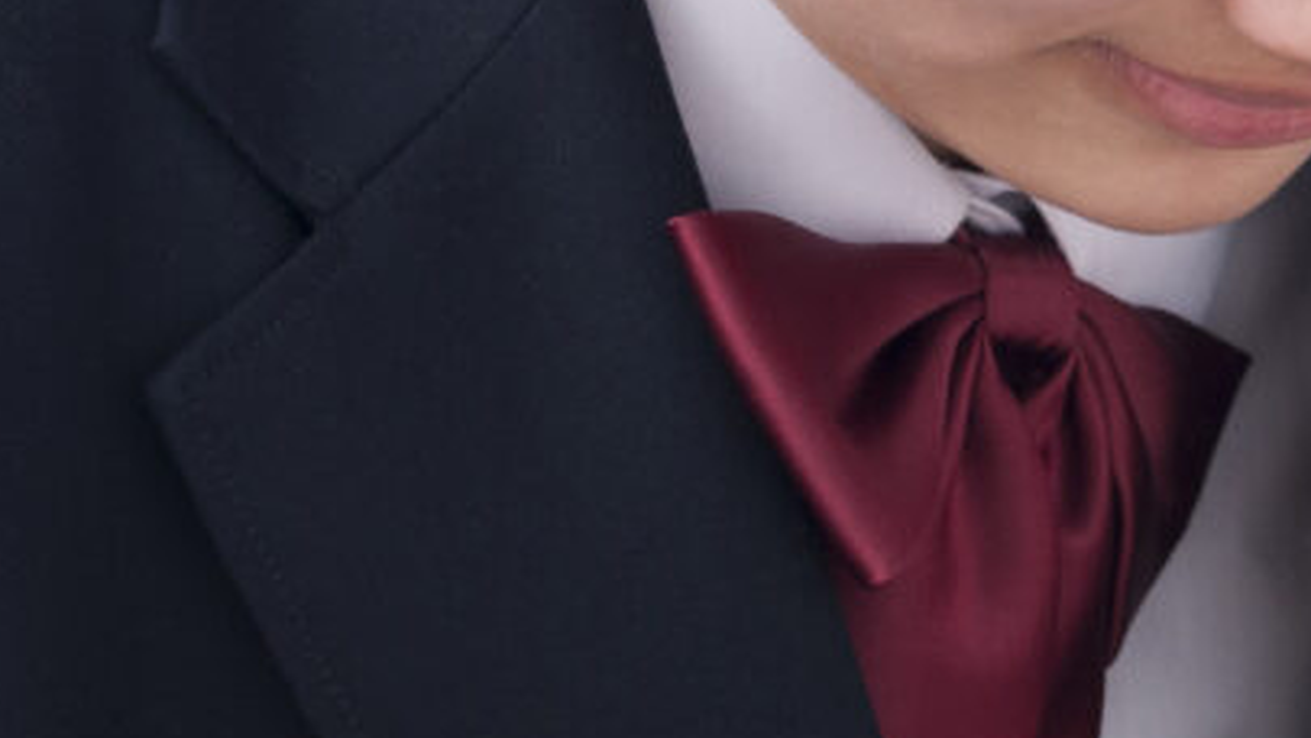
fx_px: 11509
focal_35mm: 331
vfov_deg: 3.7
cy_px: -257
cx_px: 1865
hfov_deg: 6.4
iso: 200
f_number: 4
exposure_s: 1/160
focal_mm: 50
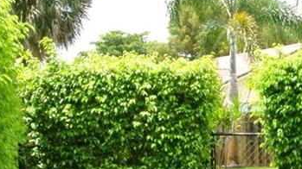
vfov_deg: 9.8
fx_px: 985
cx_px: 393
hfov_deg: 16.5
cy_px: 158
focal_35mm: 123
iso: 400
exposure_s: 1/60
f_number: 16
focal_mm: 15.1
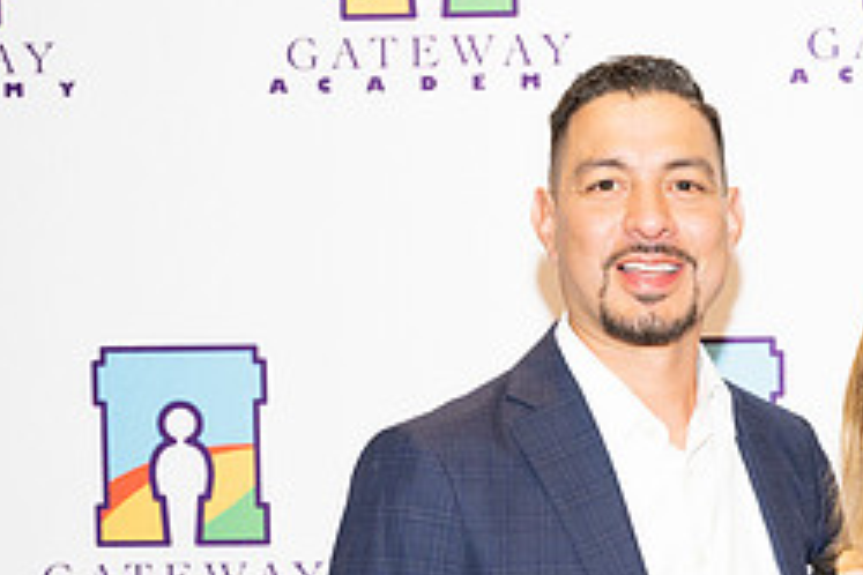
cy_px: 622
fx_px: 3188
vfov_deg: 10.2
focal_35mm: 133
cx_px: 801
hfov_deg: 15.2
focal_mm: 57
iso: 800
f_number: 5.6
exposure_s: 1/160
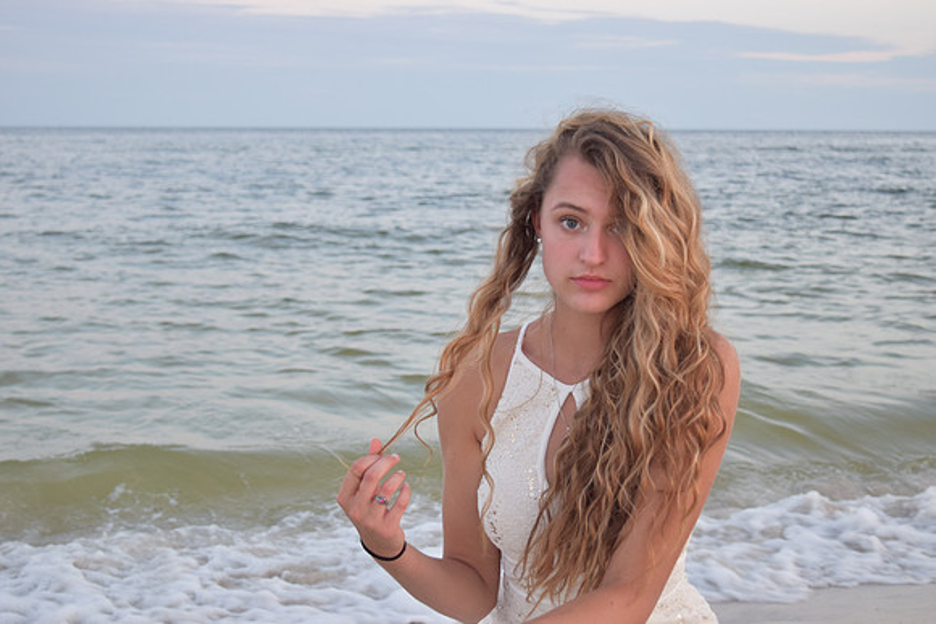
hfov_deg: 35.0
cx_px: 468
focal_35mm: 57
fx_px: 1482
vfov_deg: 23.8
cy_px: 312
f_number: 4.8
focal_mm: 38
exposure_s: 1/60
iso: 500
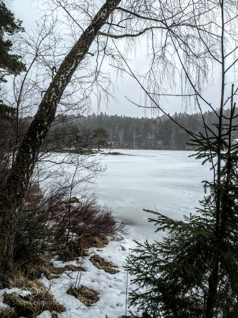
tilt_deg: -2.5
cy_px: 159
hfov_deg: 48.2
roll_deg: -0.7
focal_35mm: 29
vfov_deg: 61.7
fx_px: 266
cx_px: 119
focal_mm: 4.15
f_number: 2.2
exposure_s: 1/466
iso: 32
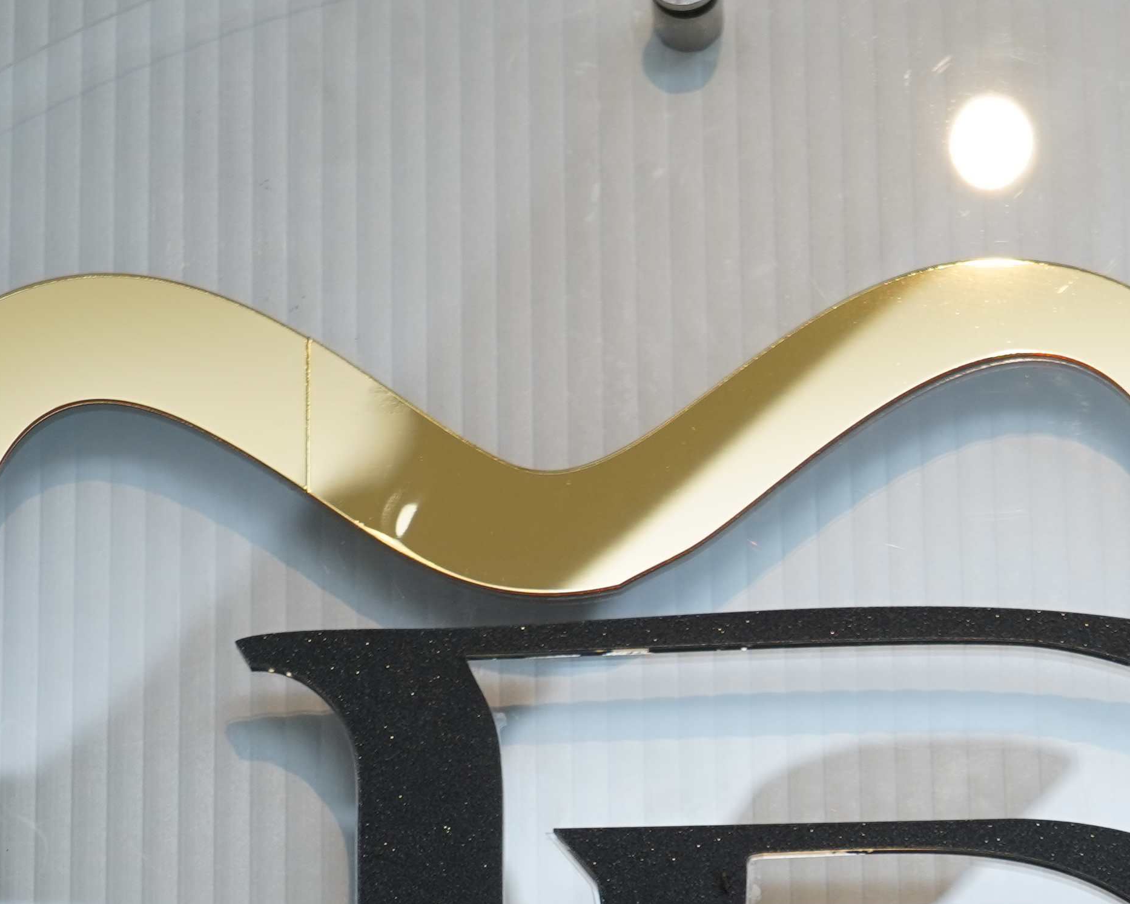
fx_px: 6555
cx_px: 767
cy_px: 1285
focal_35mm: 196
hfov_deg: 9.8
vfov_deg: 7.8
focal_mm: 49
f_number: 5.6
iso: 250
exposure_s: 1/160
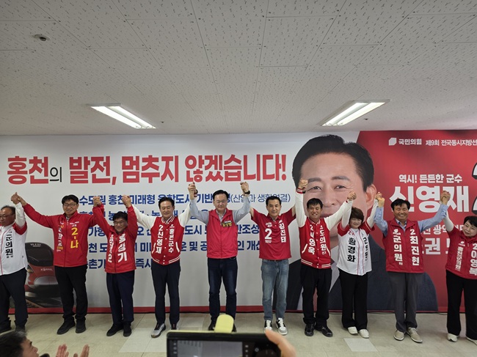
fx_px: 317
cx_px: 238
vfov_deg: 58.8
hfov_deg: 73.9
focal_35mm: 23
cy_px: 178
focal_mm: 6.25
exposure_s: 1/120
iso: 160
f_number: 1.7
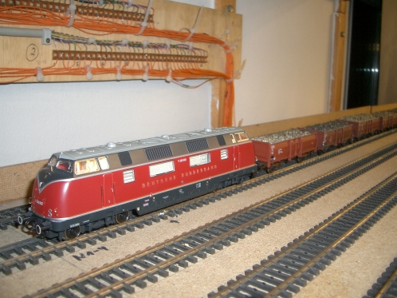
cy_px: 149
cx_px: 200
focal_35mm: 36
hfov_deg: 51.4
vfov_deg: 39.6
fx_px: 413
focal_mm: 5.8
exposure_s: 1/40
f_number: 2.6
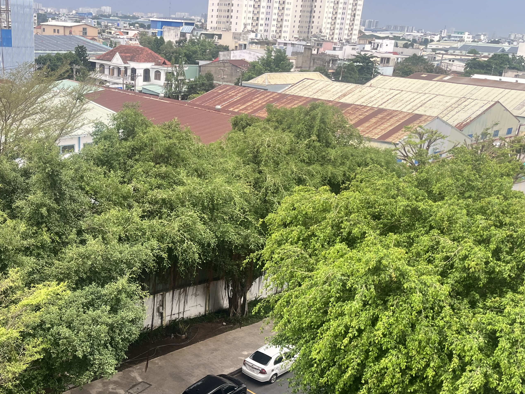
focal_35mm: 41
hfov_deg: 44.8
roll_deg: -3.4
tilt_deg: -23.5
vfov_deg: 34.5
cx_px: 159
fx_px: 622
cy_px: 285
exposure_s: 1/122
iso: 40
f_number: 1.6
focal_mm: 5.1
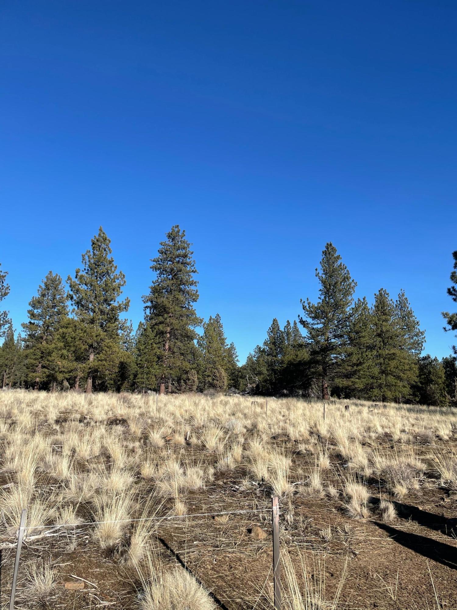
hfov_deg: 53.1
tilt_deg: +11.4
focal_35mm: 26
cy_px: 305
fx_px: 458
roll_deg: -1.0
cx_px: 228
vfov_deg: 67.3
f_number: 1.6
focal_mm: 4.2
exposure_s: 1/3509
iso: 32
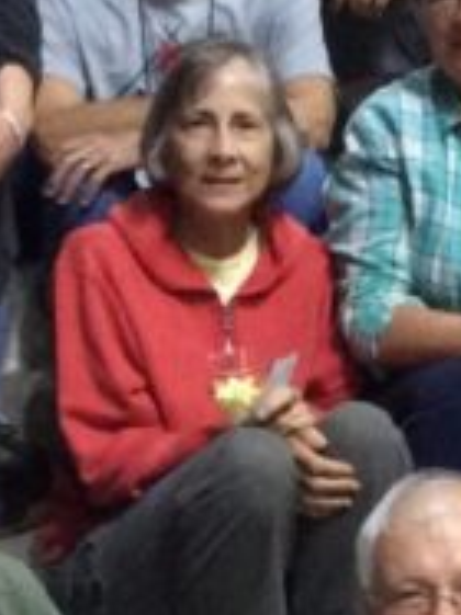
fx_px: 3111
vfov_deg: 11.3
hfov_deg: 8.4
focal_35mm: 175
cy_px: 464
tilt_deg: -9.6
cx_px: 492
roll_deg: +0.2
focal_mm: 3.3
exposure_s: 1/24
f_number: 2.4
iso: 250
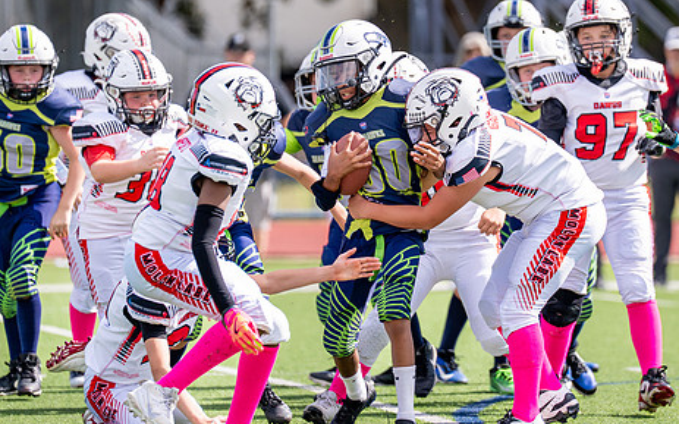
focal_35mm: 393
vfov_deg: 3.3
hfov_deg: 5.3
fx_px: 7270
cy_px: 135
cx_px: 430
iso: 250
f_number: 2.8
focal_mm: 200
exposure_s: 1/4000
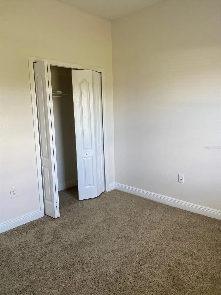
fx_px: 221
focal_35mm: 26
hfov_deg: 53.1
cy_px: 148
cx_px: 110
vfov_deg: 67.3
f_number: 1.8
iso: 100
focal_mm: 4.25
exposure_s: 1/120
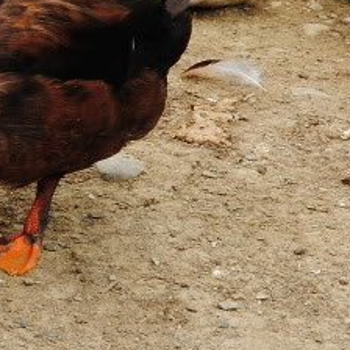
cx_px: -155
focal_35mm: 408
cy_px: 138
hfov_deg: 4.3
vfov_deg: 4.3
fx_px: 4667
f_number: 4.5
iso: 100
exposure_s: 1/160
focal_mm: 70
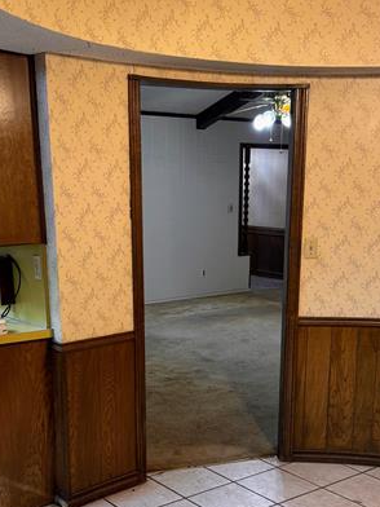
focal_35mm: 47
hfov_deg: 30.9
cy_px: 351
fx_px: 688
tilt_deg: -13.7
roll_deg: +0.1
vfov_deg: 39.8
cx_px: 186
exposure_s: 1/60
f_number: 1.78
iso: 160
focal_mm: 6.76
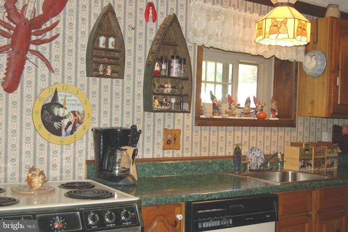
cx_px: 174
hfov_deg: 43.6
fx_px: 435
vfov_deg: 29.8
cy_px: 116
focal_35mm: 45
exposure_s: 1/60
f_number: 4.2
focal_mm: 30
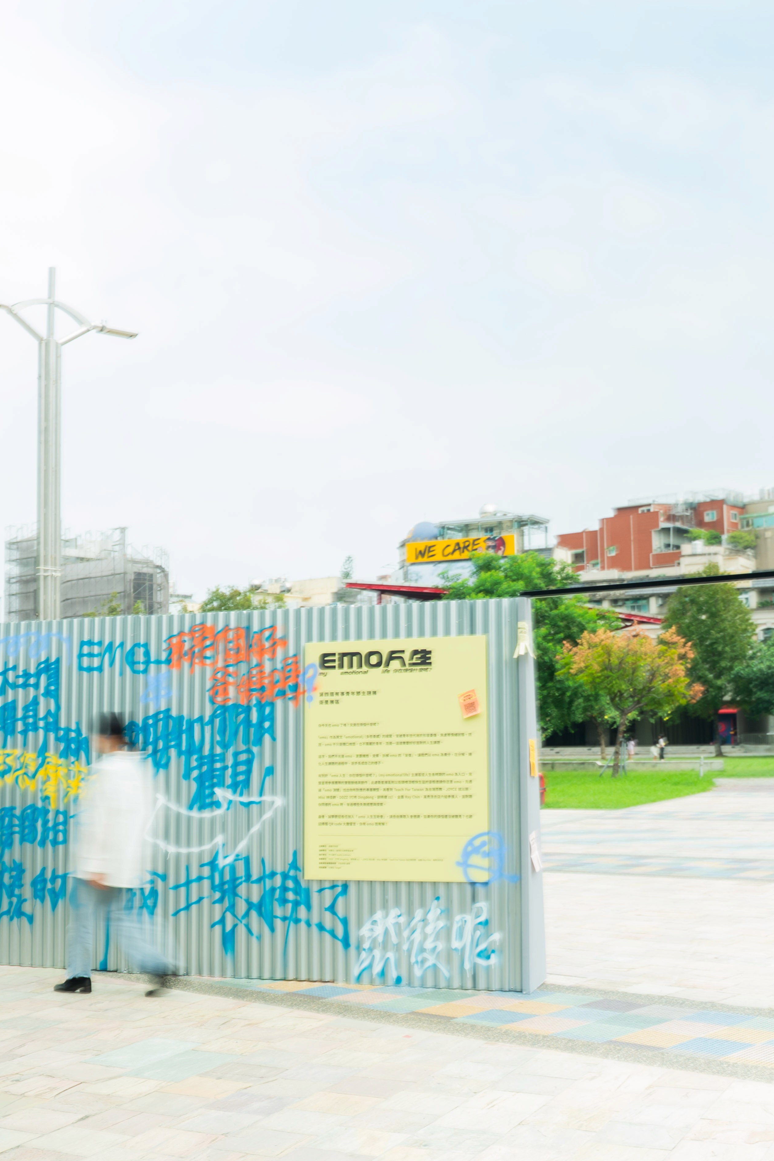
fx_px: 1387
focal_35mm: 43
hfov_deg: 30.9
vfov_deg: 45.4
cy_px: 587
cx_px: 247
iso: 50
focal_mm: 28
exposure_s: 1/6
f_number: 4.5
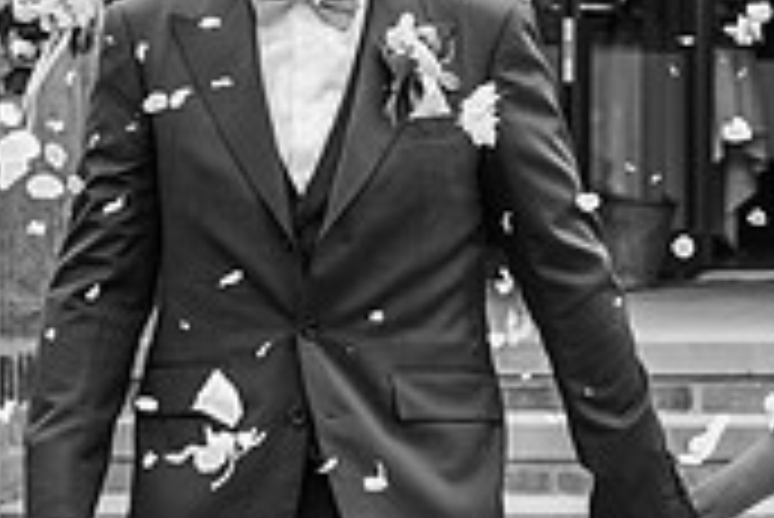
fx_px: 4497
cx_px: 518
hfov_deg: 9.8
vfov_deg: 6.6
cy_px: 338
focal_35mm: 209
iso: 360
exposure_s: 1/1000
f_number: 5
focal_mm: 62
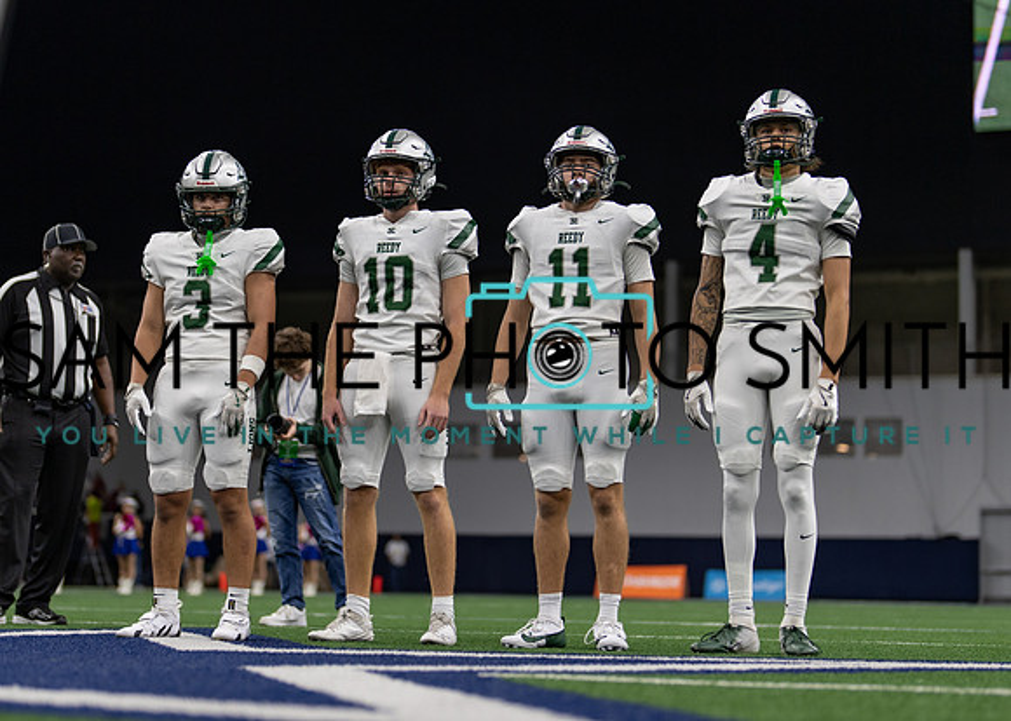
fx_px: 2331
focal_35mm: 81
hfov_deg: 24.5
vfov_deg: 17.6
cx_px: 448
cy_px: 310
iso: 250
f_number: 1.2
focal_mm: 50
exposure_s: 1/1000
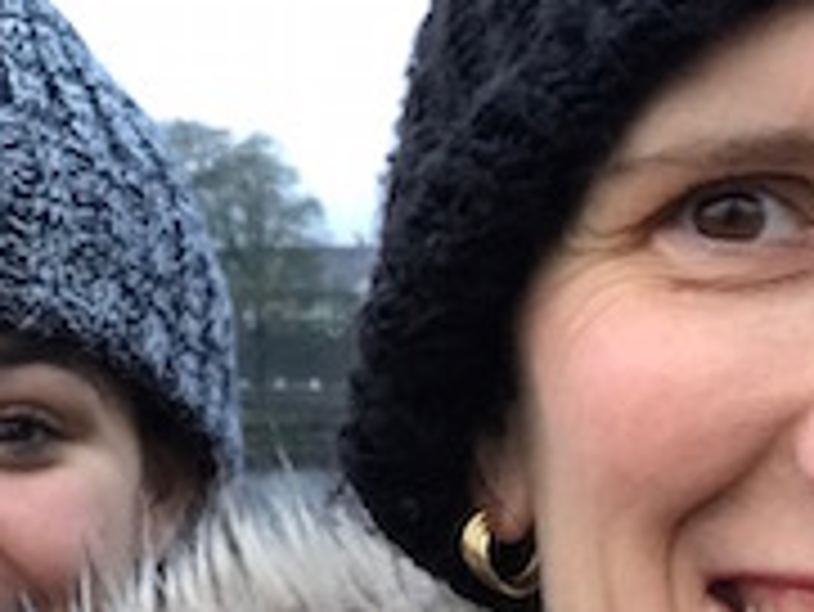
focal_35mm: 113
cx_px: -133
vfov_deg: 13.1
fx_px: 2659
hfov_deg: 16.7
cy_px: 292
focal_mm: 2.87
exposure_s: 1/33
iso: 25
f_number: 2.2
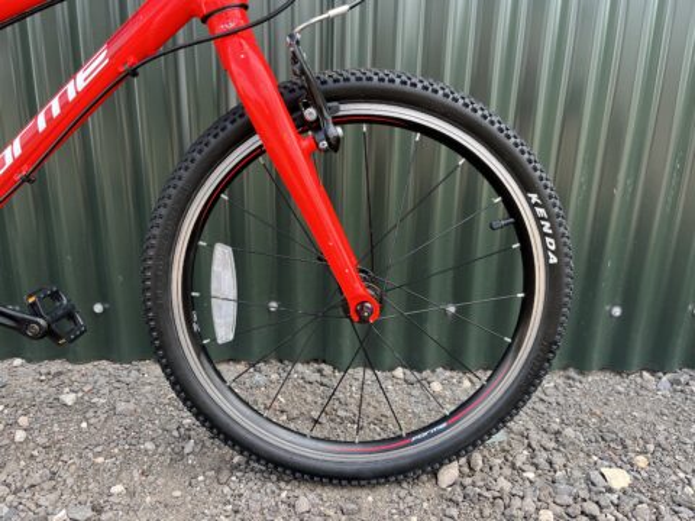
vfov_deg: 53.1
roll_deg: -1.3
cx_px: 348
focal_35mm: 26
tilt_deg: -17.1
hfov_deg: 67.3
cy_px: 260
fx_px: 522
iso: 50
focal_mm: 5.1
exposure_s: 1/307
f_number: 1.6
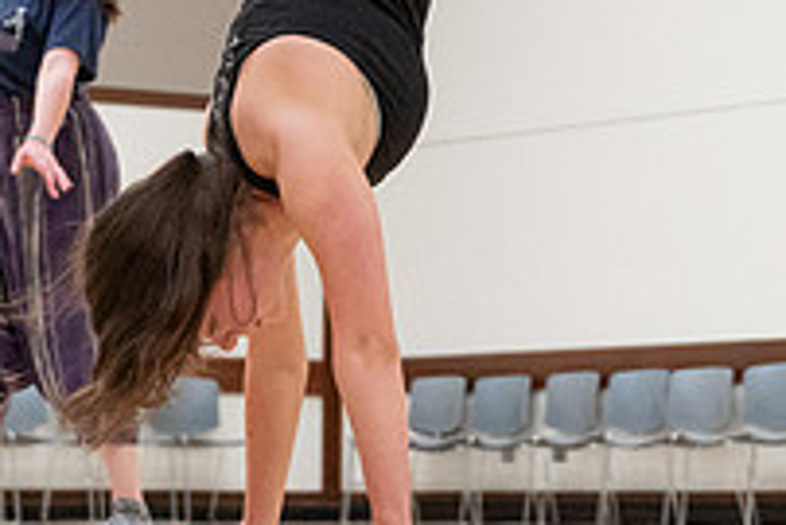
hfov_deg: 12.1
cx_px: 431
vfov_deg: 8.0
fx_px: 3714
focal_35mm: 170
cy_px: -97
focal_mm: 47
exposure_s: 1/640
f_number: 4
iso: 4000
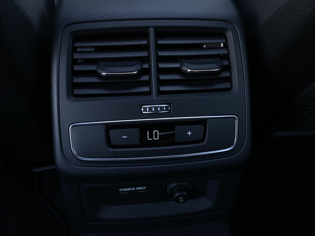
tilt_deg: -42.4
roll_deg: -1.1
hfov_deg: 67.3
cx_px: 158
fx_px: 237
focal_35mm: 26
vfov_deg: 53.1
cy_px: 118
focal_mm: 4.25
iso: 125
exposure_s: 1/101
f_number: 1.8
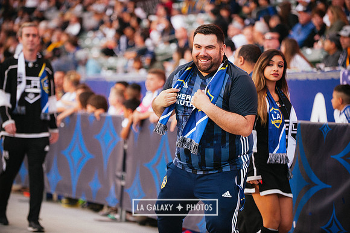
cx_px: 175
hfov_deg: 15.2
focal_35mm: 135
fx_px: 1312
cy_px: 116
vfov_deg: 10.1
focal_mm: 135
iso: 1600
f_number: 2.8
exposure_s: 1/640
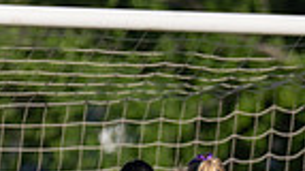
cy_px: 326
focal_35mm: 1490
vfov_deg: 0.8
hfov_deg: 1.5
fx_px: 12034
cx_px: 213
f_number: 2.8
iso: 100
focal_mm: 200
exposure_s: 1/2000
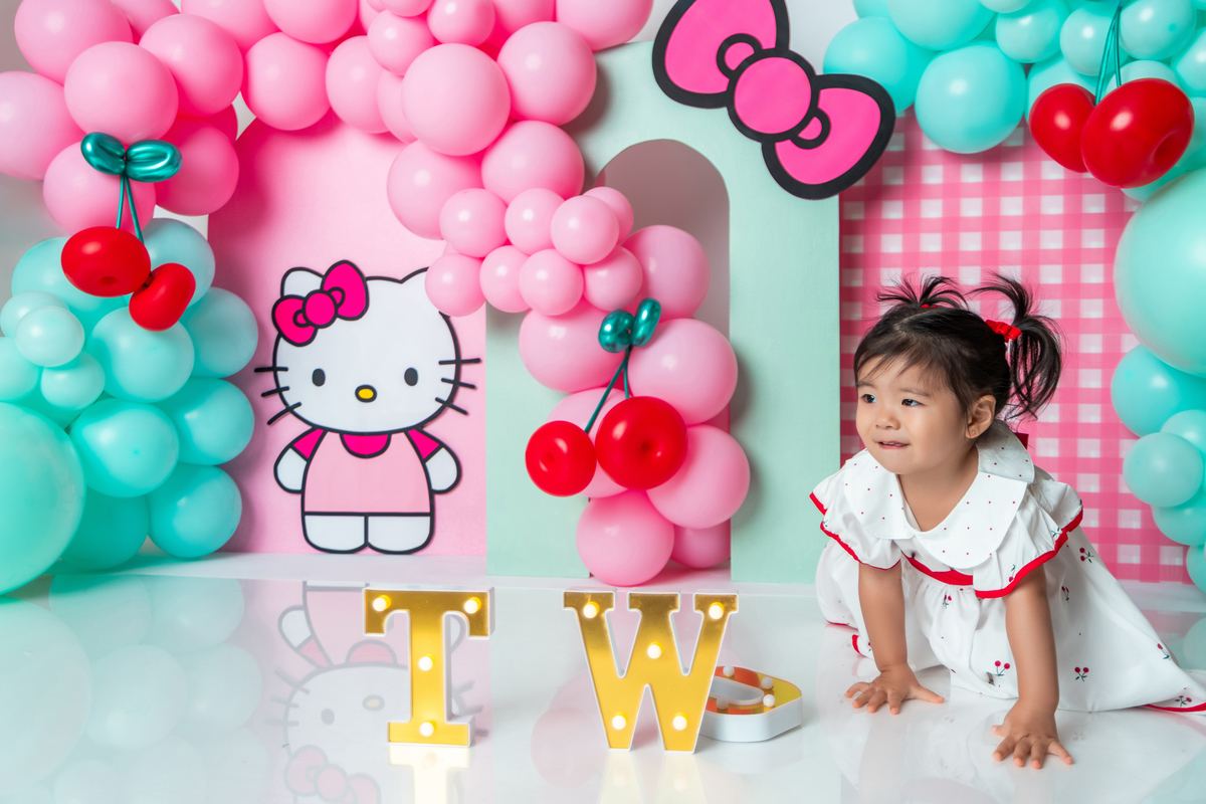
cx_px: 603
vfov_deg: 41.1
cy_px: 402
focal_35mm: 32
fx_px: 1072
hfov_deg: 58.7
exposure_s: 1/160
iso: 250
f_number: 4
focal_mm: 32
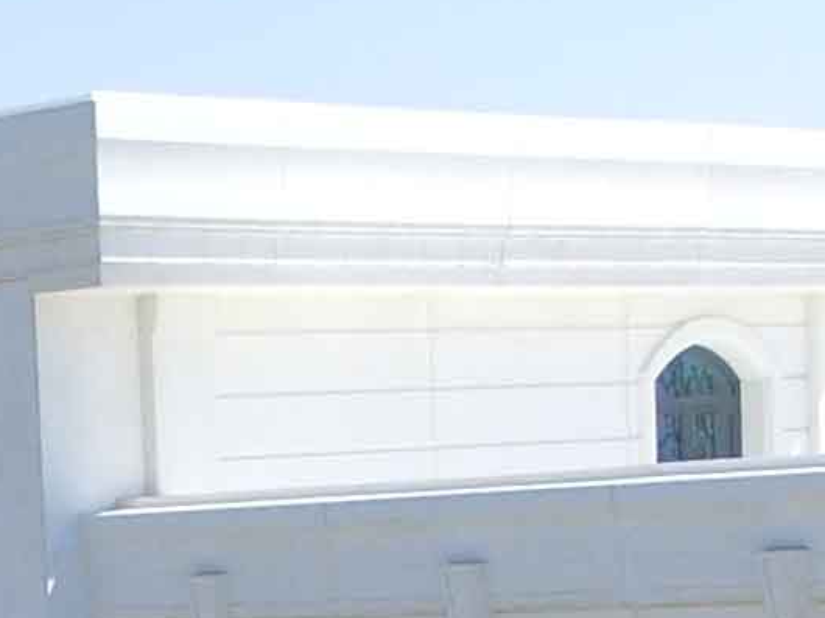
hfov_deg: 12.7
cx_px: -184
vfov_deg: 9.3
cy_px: 1143
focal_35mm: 151
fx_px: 3597
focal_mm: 3.61
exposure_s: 1/643
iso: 100
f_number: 2.8
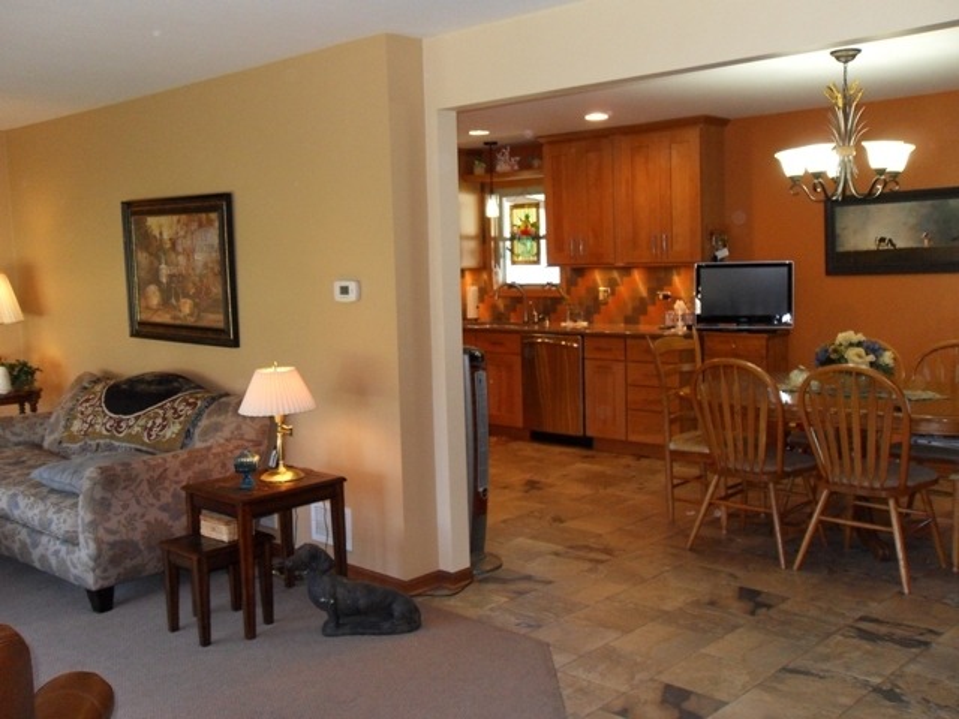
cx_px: 480
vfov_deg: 40.7
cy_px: 360
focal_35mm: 35
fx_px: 970
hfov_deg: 52.6
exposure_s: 1/45
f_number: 3.5
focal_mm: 6.3
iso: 240
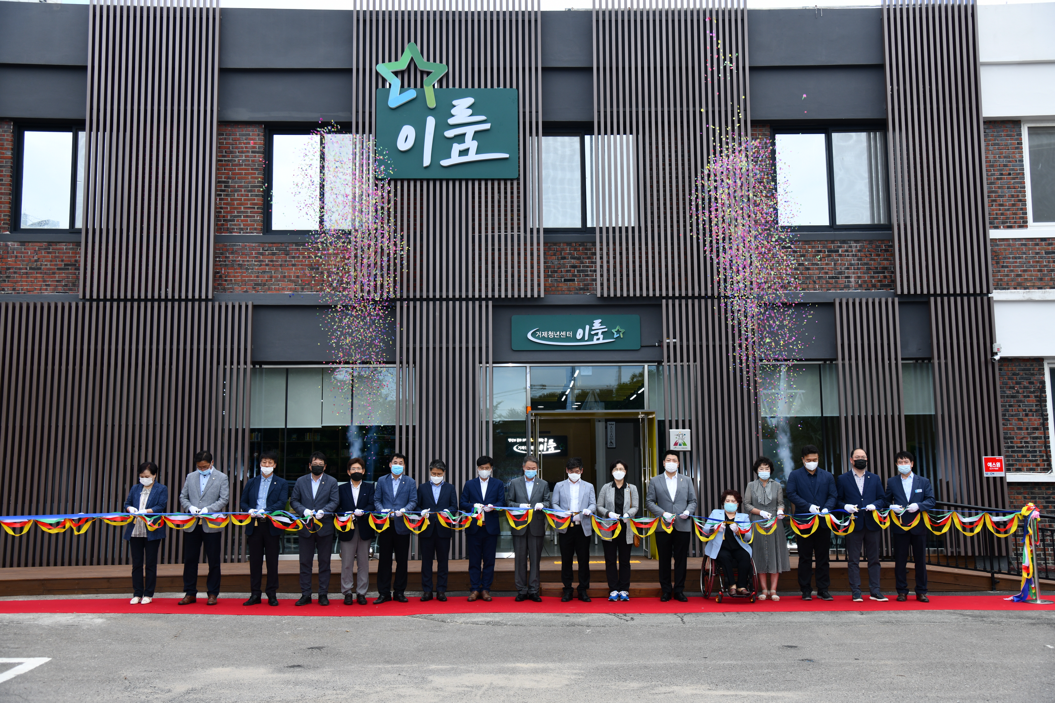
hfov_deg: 50.7
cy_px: 352
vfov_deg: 35.1
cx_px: 528
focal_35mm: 38
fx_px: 1114
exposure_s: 1/250
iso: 200
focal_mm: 38
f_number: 5.6
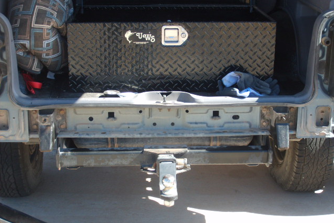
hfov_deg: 31.4
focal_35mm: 64
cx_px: 168
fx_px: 594
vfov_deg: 21.2
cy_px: 121
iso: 50
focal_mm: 10.3
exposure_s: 1/180
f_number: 3.6
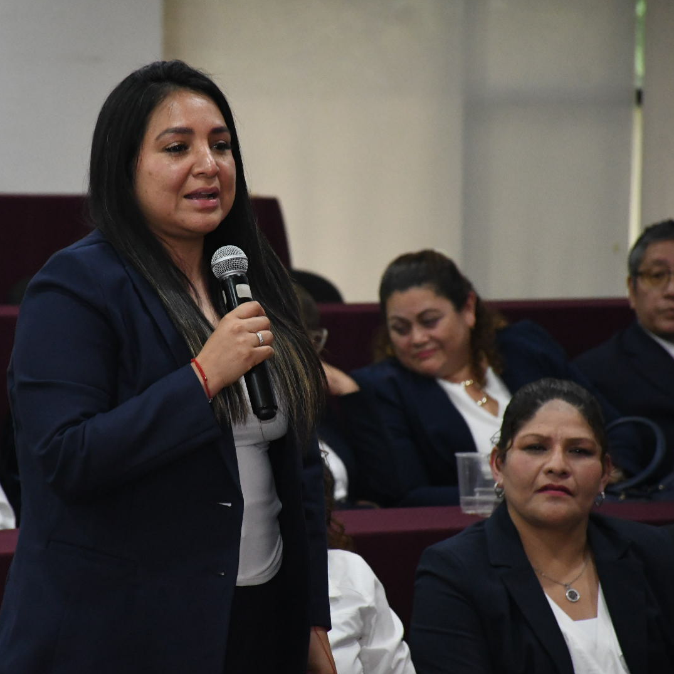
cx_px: 223
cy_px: 337
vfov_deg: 6.5
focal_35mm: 269
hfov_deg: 6.5
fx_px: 5926
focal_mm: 140
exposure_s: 1/125
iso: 5000
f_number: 5.6
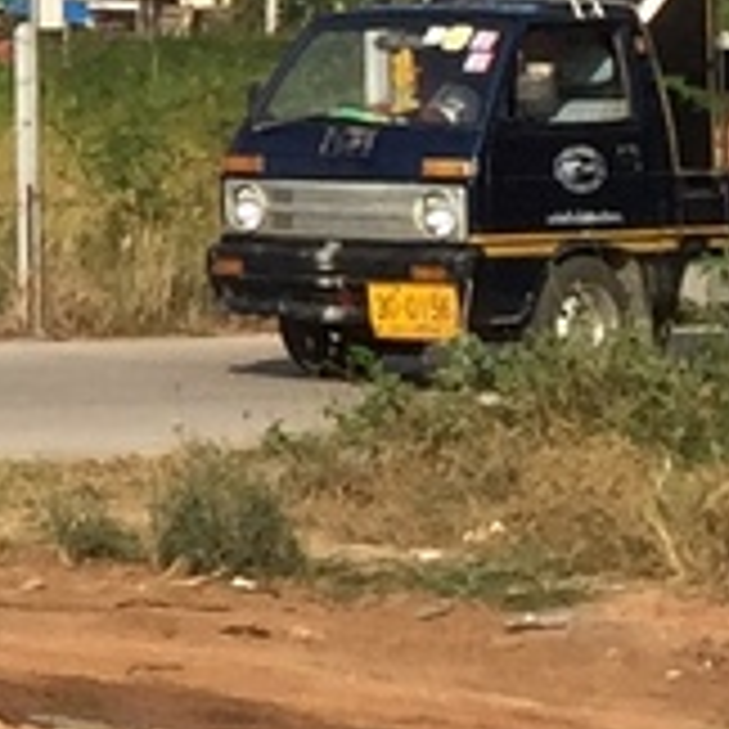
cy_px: -248
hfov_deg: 6.3
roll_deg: -0.3
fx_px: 6028
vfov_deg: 6.9
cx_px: -1602
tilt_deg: +4.2
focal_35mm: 253
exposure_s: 1/2639
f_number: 2.2
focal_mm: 4.15
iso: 32
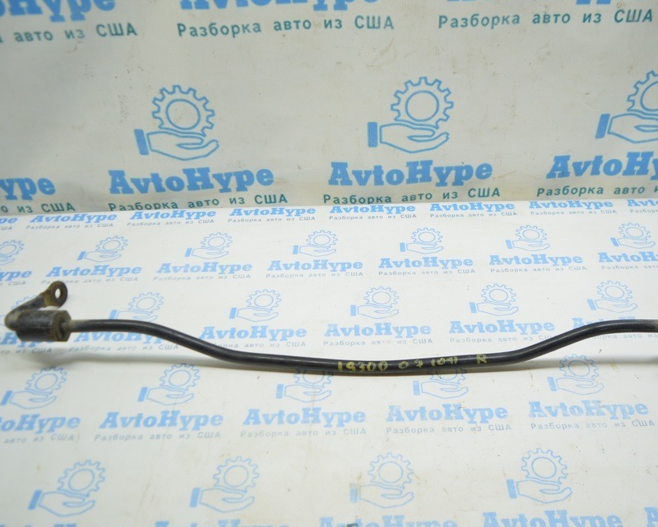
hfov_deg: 57.1
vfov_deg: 47.1
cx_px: 360
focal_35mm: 31
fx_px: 604
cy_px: 263
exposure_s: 1/60
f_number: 3.5
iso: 400
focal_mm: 18
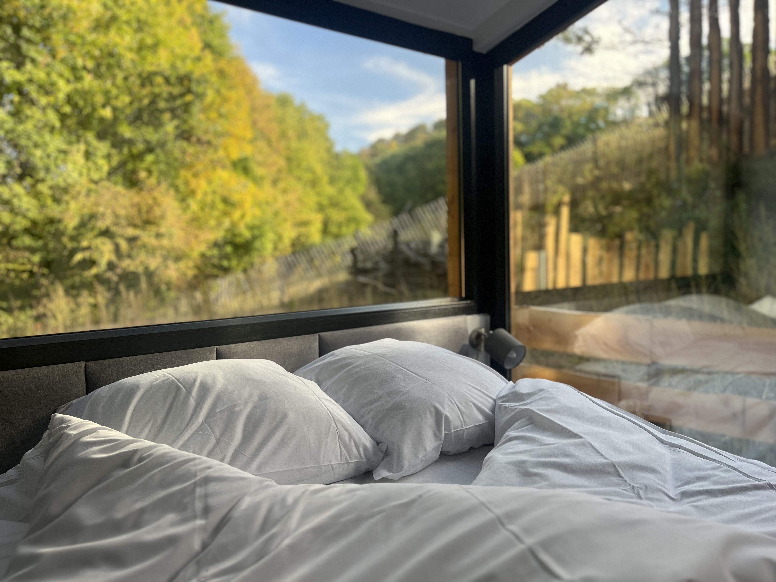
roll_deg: +1.8
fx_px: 583
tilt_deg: -4.2
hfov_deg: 67.3
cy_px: 291
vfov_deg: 53.1
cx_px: 388
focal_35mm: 26
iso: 50
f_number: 1.6
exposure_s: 1/164
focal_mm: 5.1
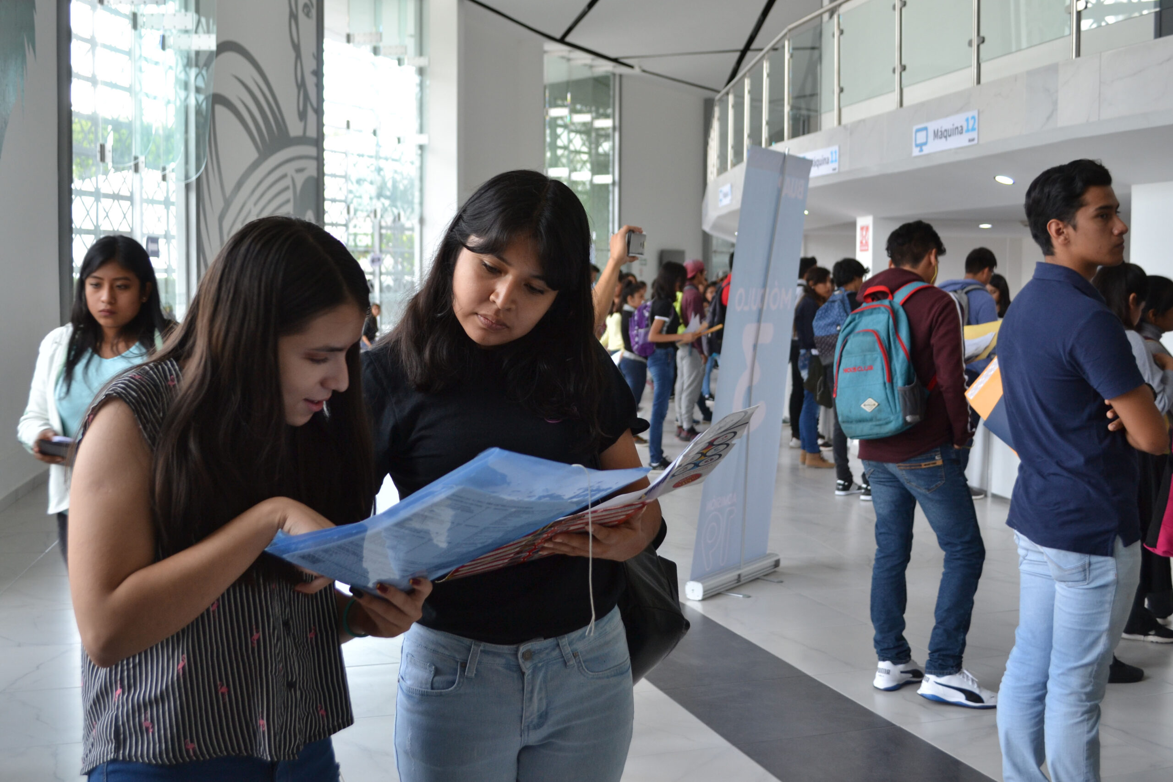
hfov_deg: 53.1
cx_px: 586
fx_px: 1173
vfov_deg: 36.9
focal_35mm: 36
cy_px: 391
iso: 250
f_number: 4
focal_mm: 24
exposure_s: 1/50
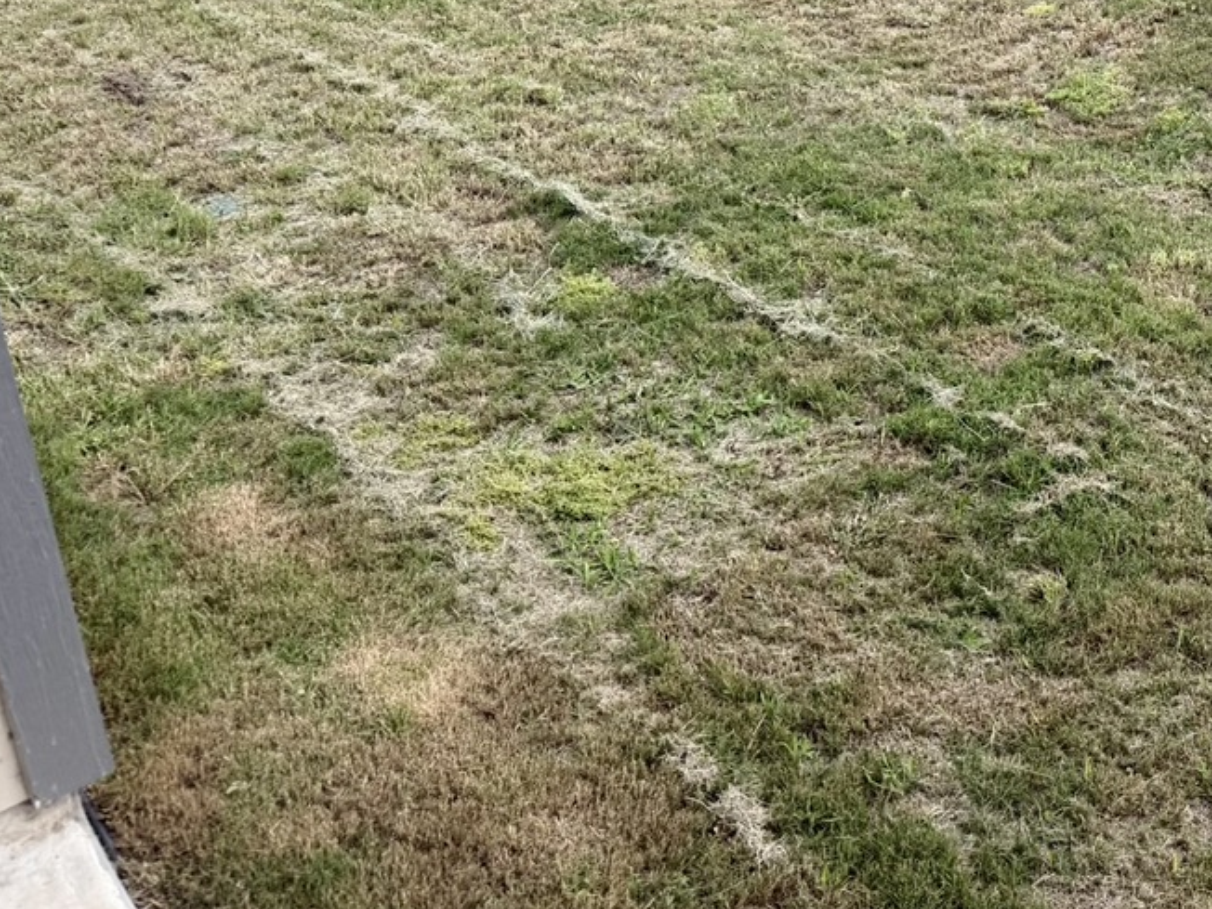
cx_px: 1154
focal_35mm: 53
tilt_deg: -14.5
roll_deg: +3.5
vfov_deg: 25.7
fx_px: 1856
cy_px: -63
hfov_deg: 33.7
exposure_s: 1/2611
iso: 100
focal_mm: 6.76
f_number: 1.78
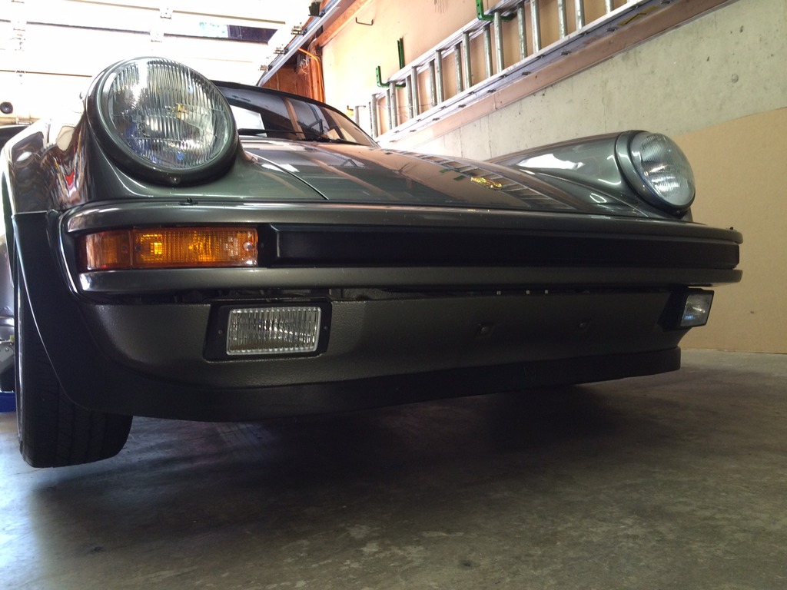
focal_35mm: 29
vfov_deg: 48.2
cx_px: 394
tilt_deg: -0.5
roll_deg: +4.8
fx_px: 659
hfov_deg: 61.7
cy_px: 295
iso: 80
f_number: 2.2
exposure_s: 1/30
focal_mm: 4.15
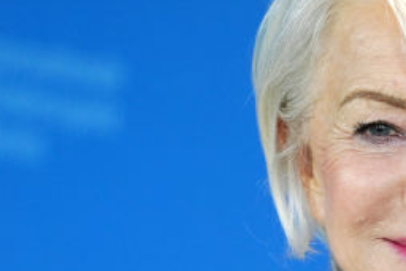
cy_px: 361
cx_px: 433
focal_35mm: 799
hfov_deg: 2.6
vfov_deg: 1.7
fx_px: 9016
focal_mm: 200
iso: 1000
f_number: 2.8
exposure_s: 1/320
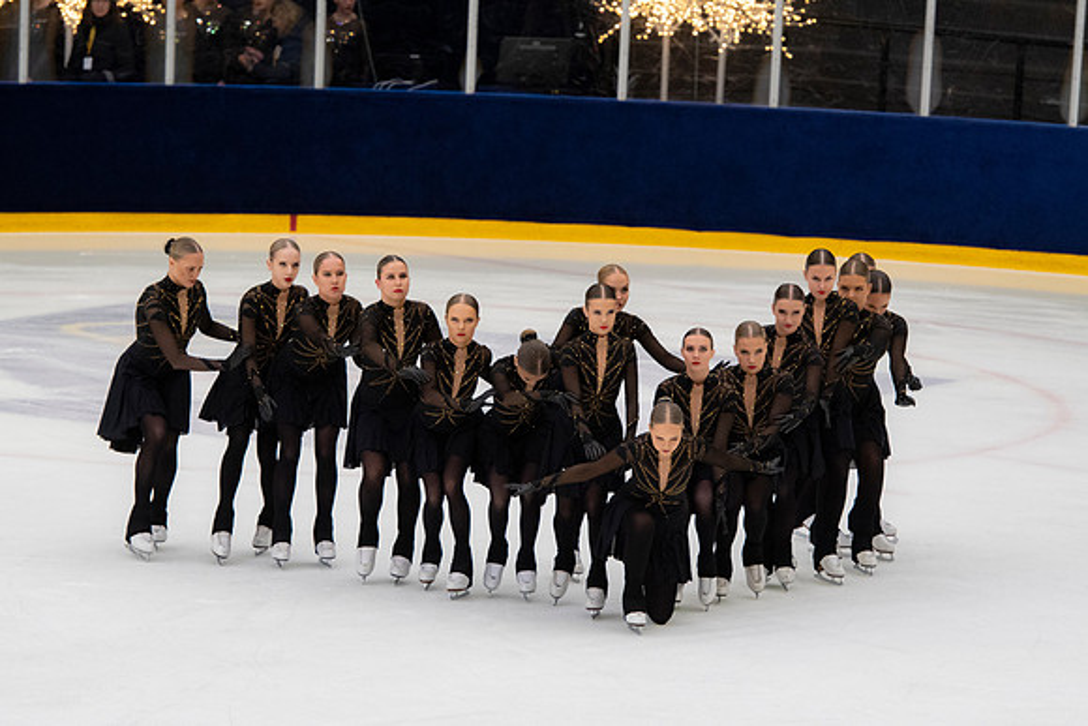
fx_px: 7028
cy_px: 363
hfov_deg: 8.9
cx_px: 544
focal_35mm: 232
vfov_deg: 5.9
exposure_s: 1/320
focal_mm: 155
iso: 1600
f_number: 5.6
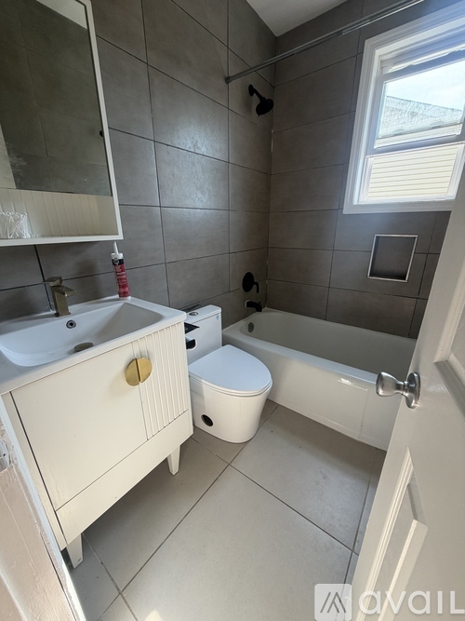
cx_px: 232
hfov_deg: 85.7
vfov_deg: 102.1
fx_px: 251
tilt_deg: -18.6
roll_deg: +1.3
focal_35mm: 14
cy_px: 310
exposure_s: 1/121
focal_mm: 2.22
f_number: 2.2
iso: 100
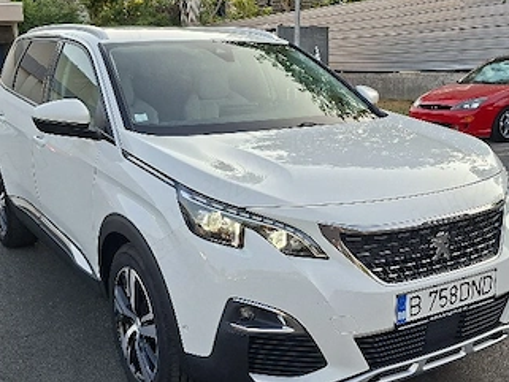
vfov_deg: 33.6
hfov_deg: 43.8
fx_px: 633
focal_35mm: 43
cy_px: 208
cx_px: 282
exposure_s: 1/625
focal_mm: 5.54
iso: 50
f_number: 1.8
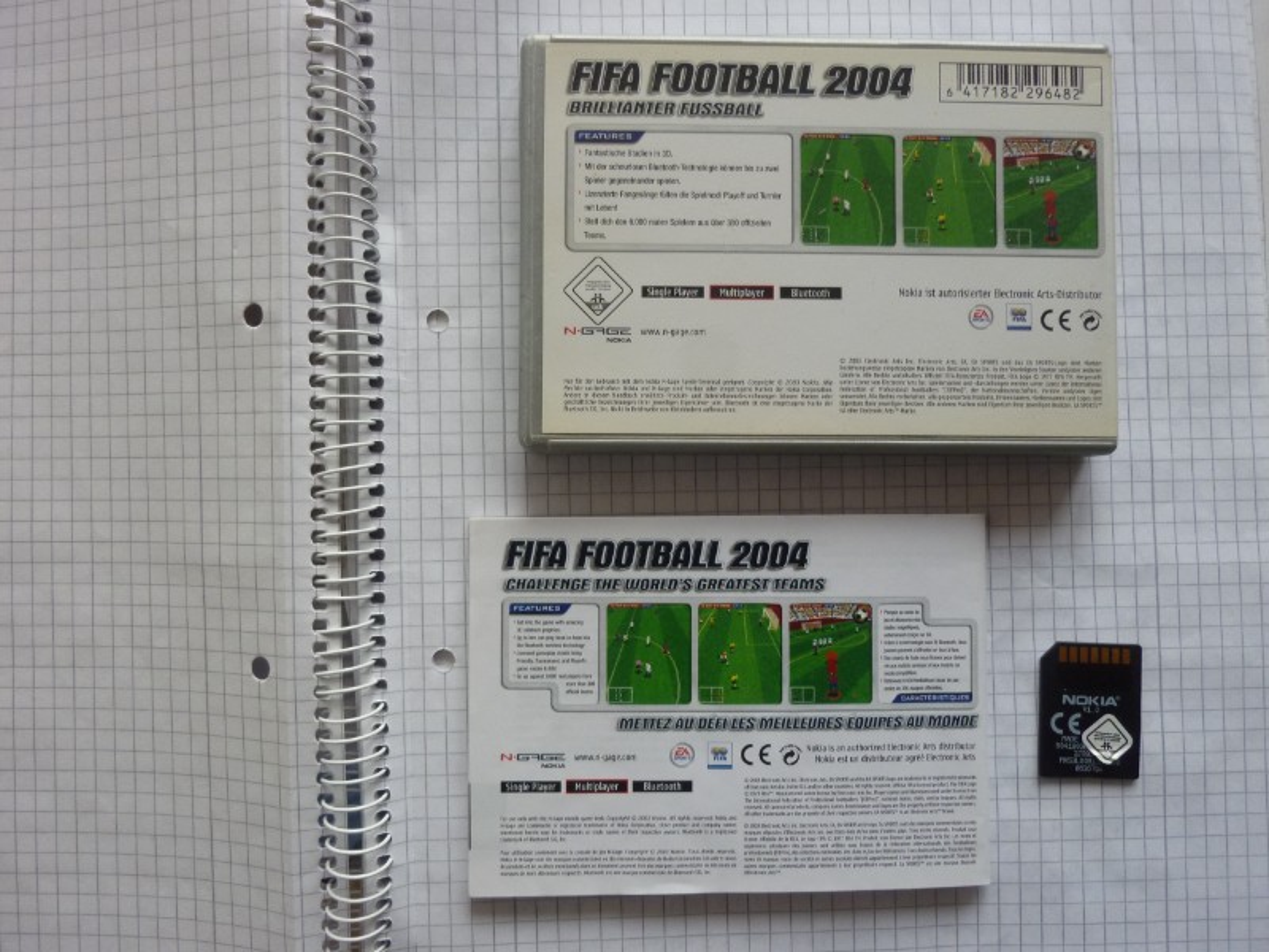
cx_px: 634
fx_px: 916
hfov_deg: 69.4
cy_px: 476
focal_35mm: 25
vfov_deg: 54.9
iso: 160
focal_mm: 4.5
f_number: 3.3
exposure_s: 1/30
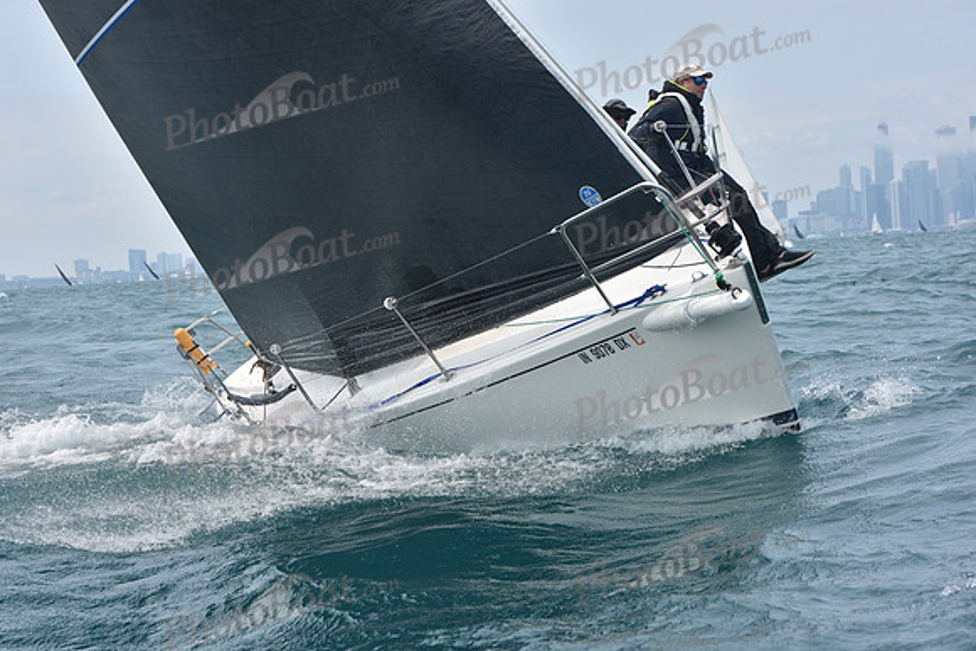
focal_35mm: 86
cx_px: 488
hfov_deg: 23.6
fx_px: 2332
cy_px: 326
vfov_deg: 15.9
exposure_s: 1/800
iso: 250
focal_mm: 86
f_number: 9
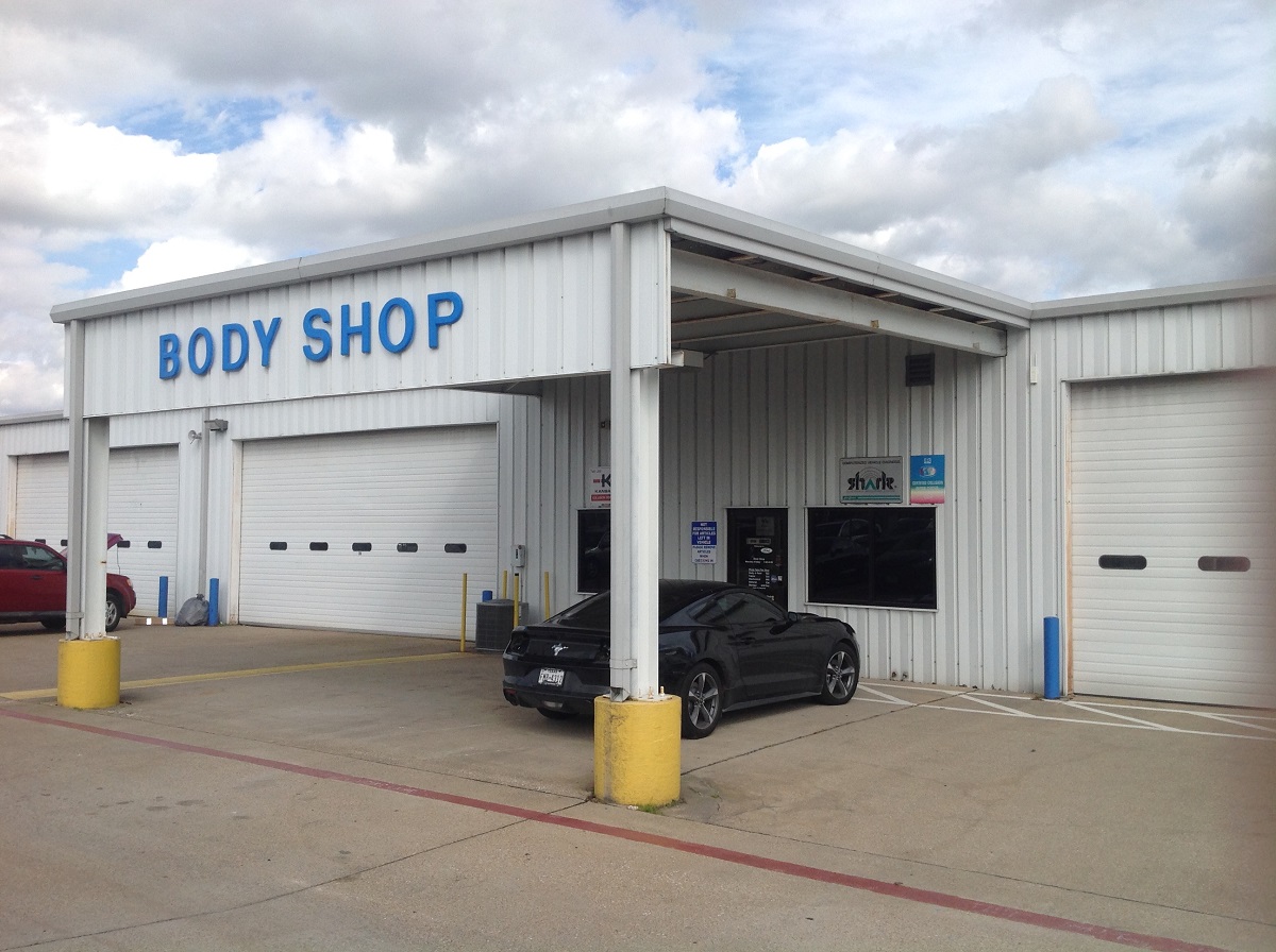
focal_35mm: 35
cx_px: 638
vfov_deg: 40.6
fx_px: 1288
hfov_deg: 52.7
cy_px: 476
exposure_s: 1/1890
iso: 50
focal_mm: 4.28
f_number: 2.4
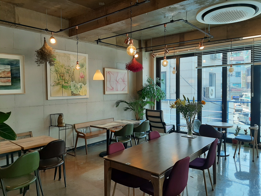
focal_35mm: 26
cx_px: 130
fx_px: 196
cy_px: 98
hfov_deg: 67.3
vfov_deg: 53.1
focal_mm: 3.93
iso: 40
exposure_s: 1/125
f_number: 1.7
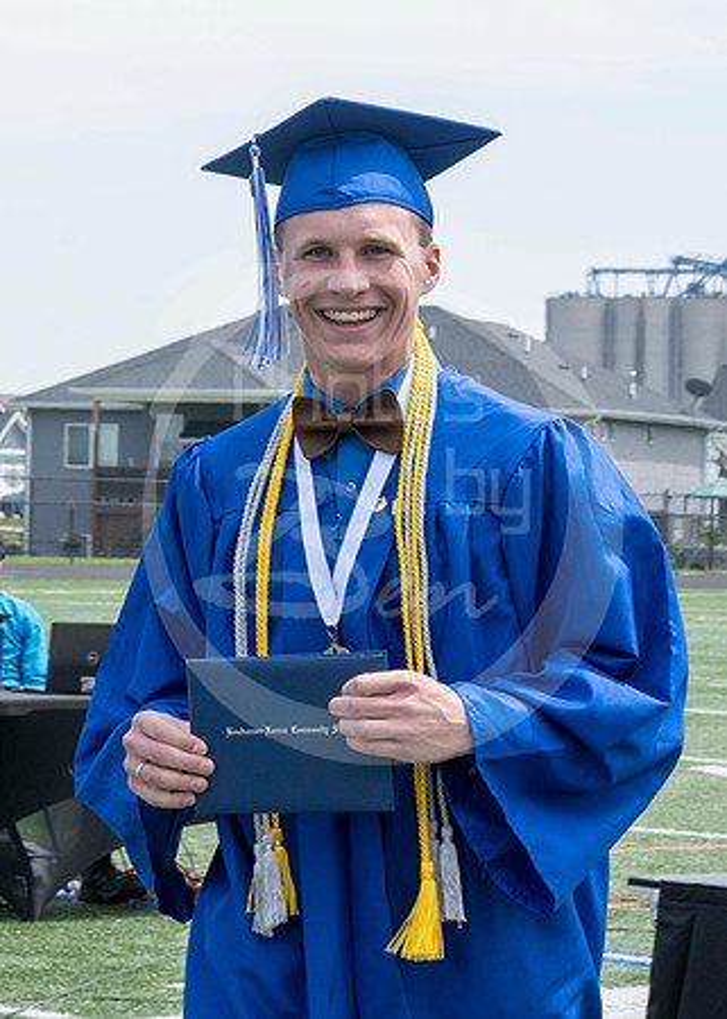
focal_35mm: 177
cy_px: 366
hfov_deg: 8.1
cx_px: -3
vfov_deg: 11.3
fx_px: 5132
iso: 200
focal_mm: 70
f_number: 13
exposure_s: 1/250
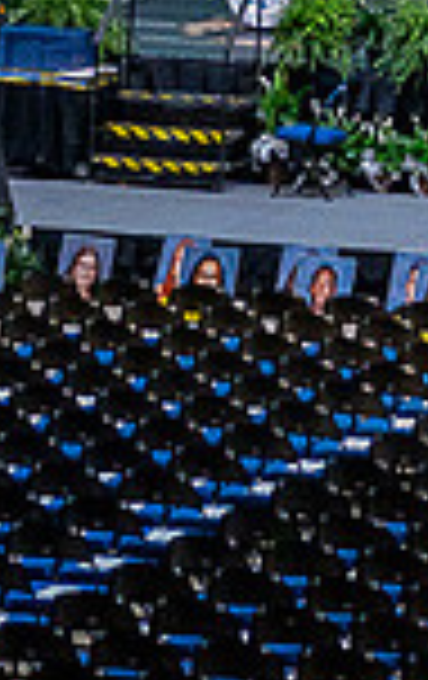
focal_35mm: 468
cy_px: -14
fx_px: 8693
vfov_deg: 4.5
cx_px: 451
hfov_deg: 2.8
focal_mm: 120
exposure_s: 1/250
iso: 1250
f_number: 4.8
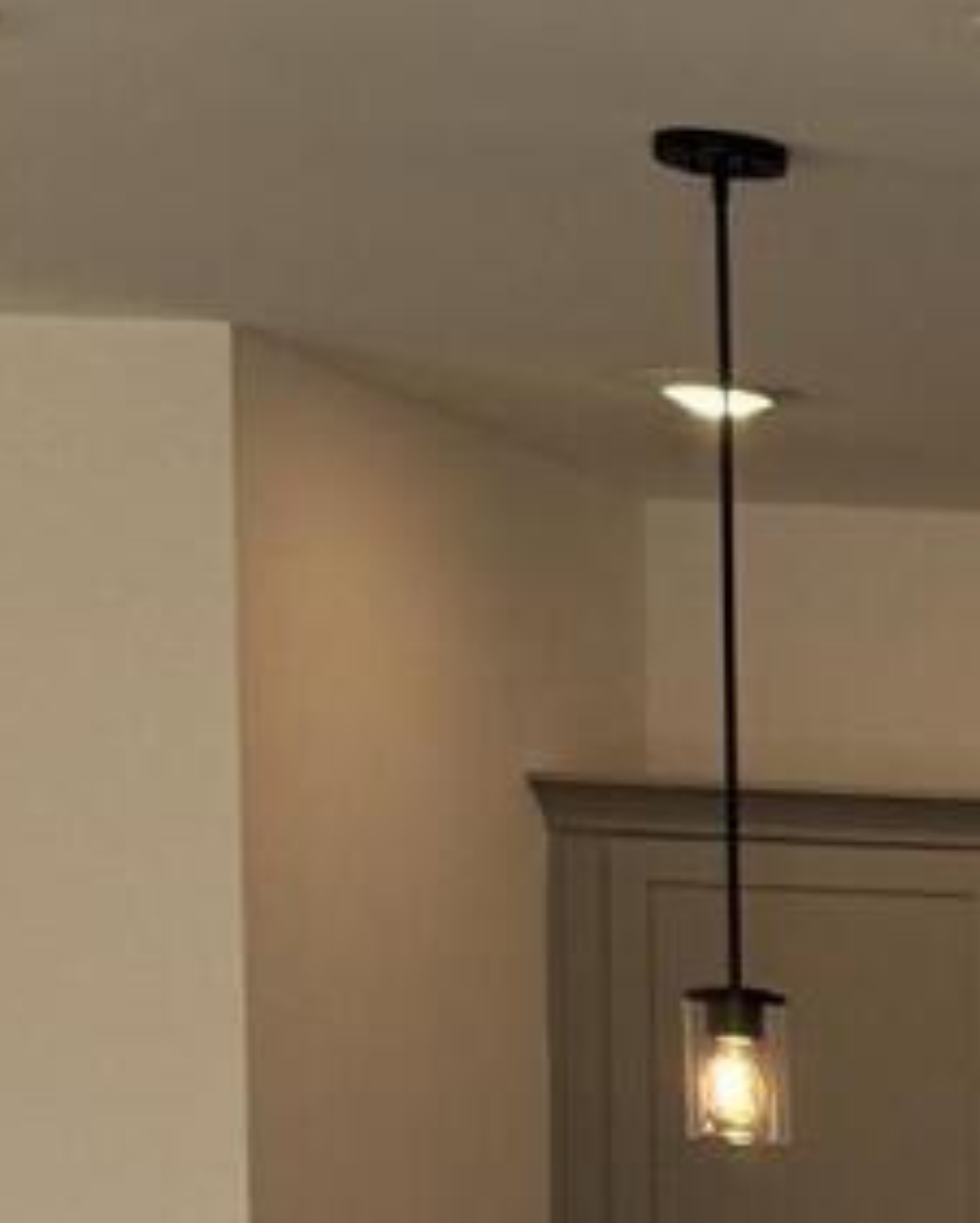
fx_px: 6012
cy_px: 2377
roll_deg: -2.7
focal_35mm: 166
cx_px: 3135
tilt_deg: -7.2
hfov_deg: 7.8
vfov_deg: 10.7
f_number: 1.78
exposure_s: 1/433
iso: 100
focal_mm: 6.76
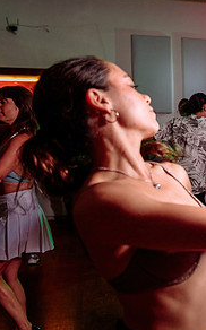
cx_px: 276
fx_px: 540
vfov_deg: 33.9
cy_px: 199
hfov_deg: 19.7
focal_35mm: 60
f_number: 2.8
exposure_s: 1/30
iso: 800
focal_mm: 27
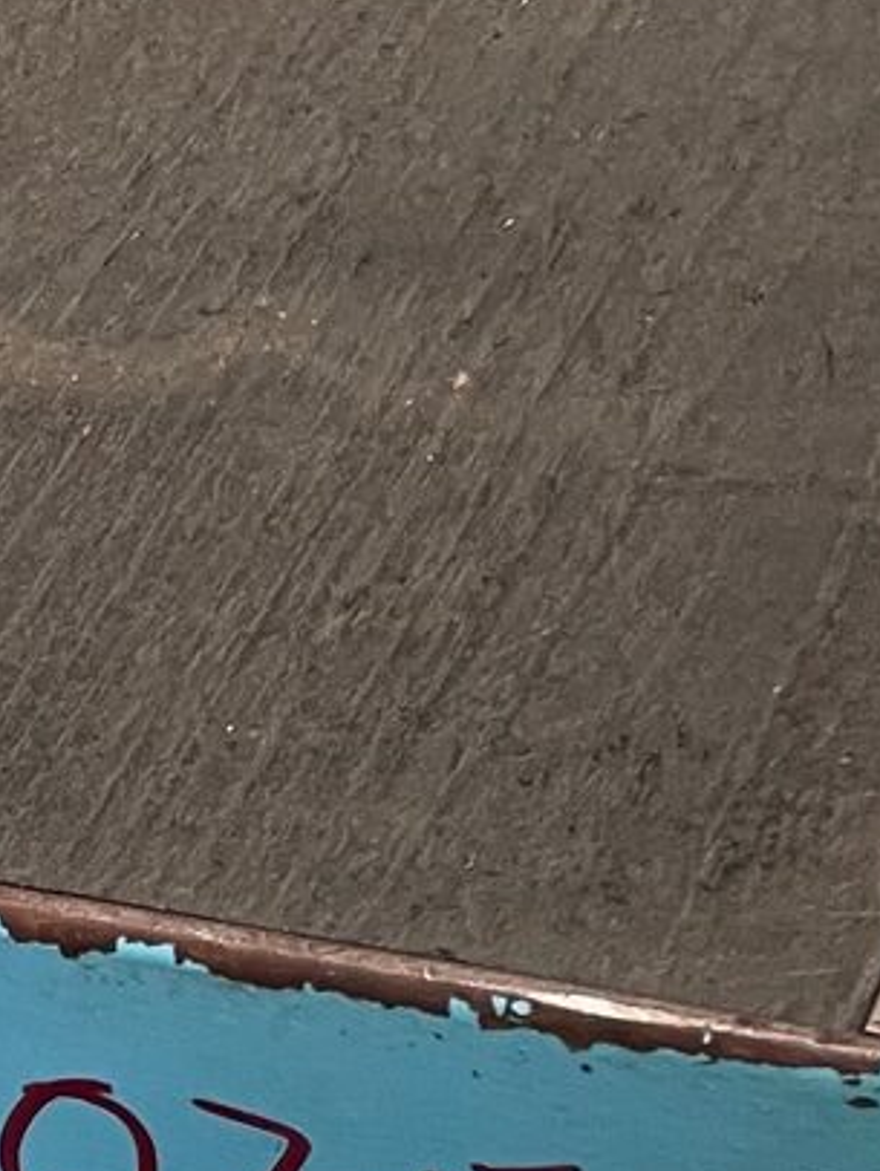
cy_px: 1532
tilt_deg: -46.7
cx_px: -877
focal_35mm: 129
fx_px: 4368
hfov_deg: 10.6
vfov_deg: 14.6
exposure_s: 1/83
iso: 125
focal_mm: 4.2
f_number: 1.6
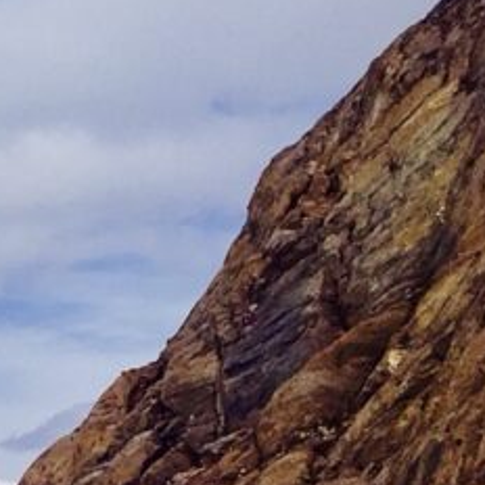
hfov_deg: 13.1
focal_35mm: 113
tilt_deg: +3.2
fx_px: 1791
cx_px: -512
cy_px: 460
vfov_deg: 15.2
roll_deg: -0.7
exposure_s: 1/1789
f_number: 2.2
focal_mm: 4.15
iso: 25
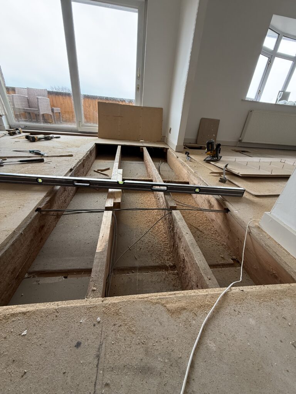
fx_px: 160
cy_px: 197
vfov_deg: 102.1
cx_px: 148
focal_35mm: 14
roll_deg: -5.9
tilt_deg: -27.8
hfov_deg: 85.7
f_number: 2.2
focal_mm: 2.22
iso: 160
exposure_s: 1/99
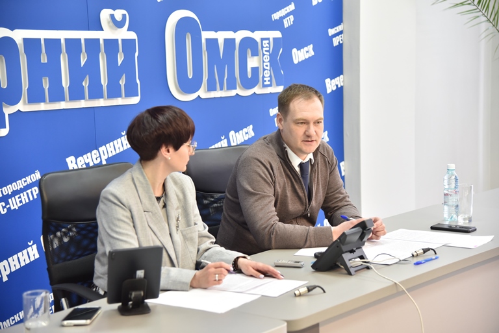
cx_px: 250
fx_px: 971
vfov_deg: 19.5
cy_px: 166
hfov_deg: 28.8
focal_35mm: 70
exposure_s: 1/160
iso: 1250
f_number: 4
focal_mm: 70
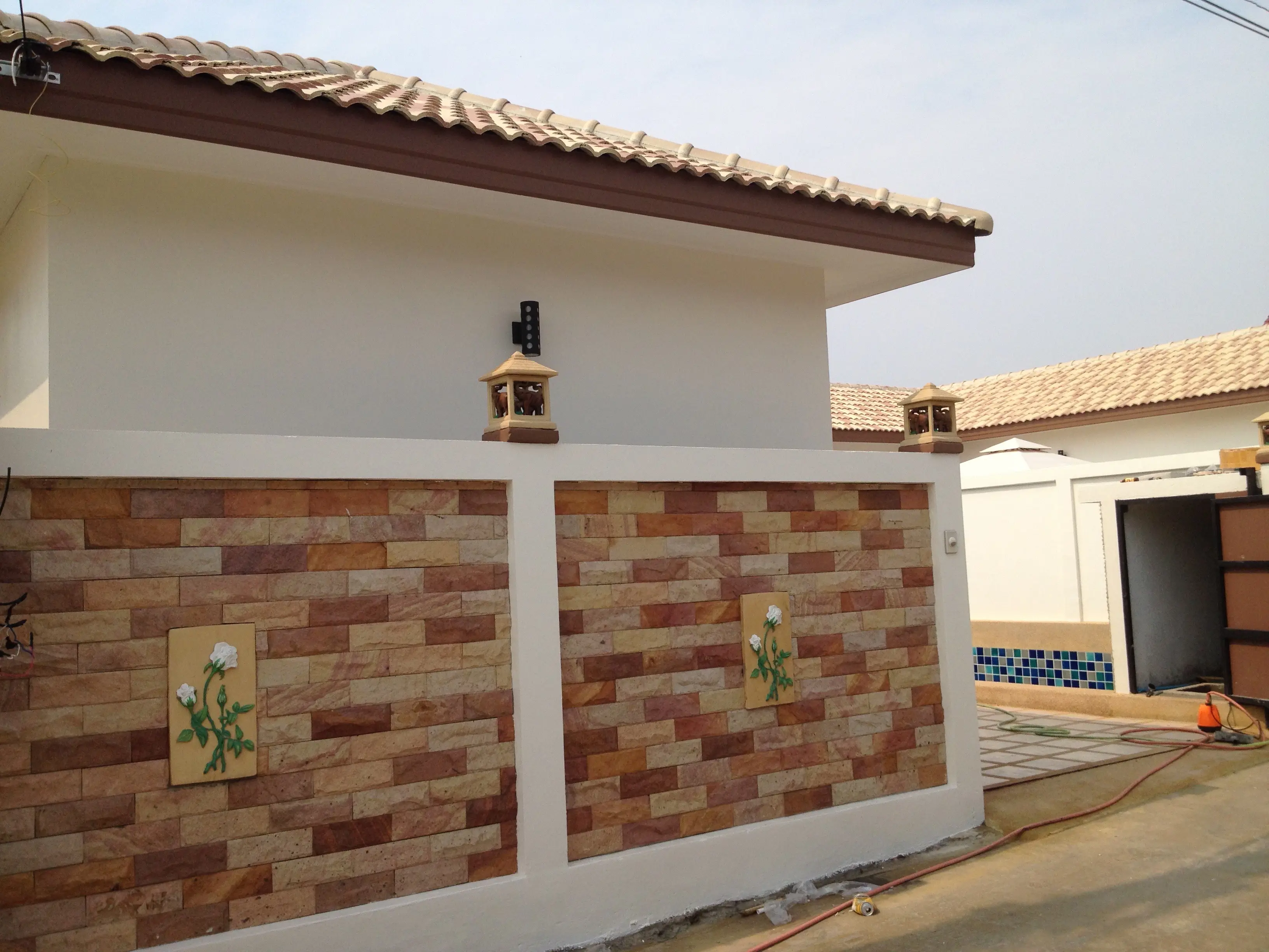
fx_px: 1283
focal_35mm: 35
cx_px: 634
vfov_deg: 40.7
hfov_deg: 52.6
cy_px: 476
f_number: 2.4
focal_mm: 4.28
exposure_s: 1/2513
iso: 50
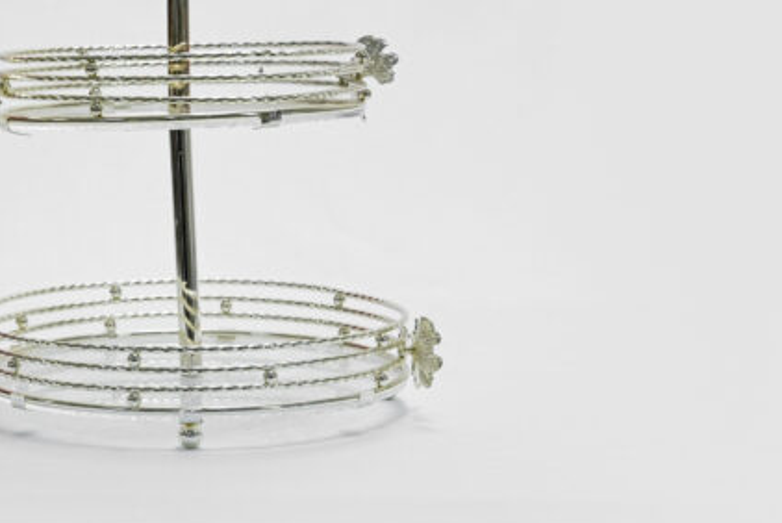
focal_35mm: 116
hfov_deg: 17.5
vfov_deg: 11.8
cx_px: 172
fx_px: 2521
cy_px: 108
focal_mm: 70
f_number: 11
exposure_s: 1/100
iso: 3200
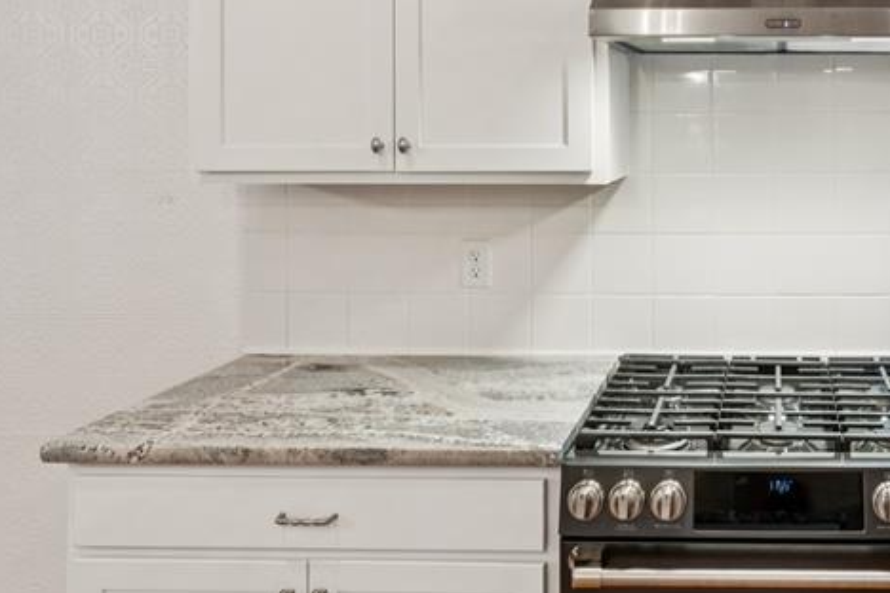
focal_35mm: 35
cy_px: 143
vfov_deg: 36.7
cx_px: 751
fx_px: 871
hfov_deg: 49.8
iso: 200
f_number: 13
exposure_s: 1/4
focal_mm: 16.1
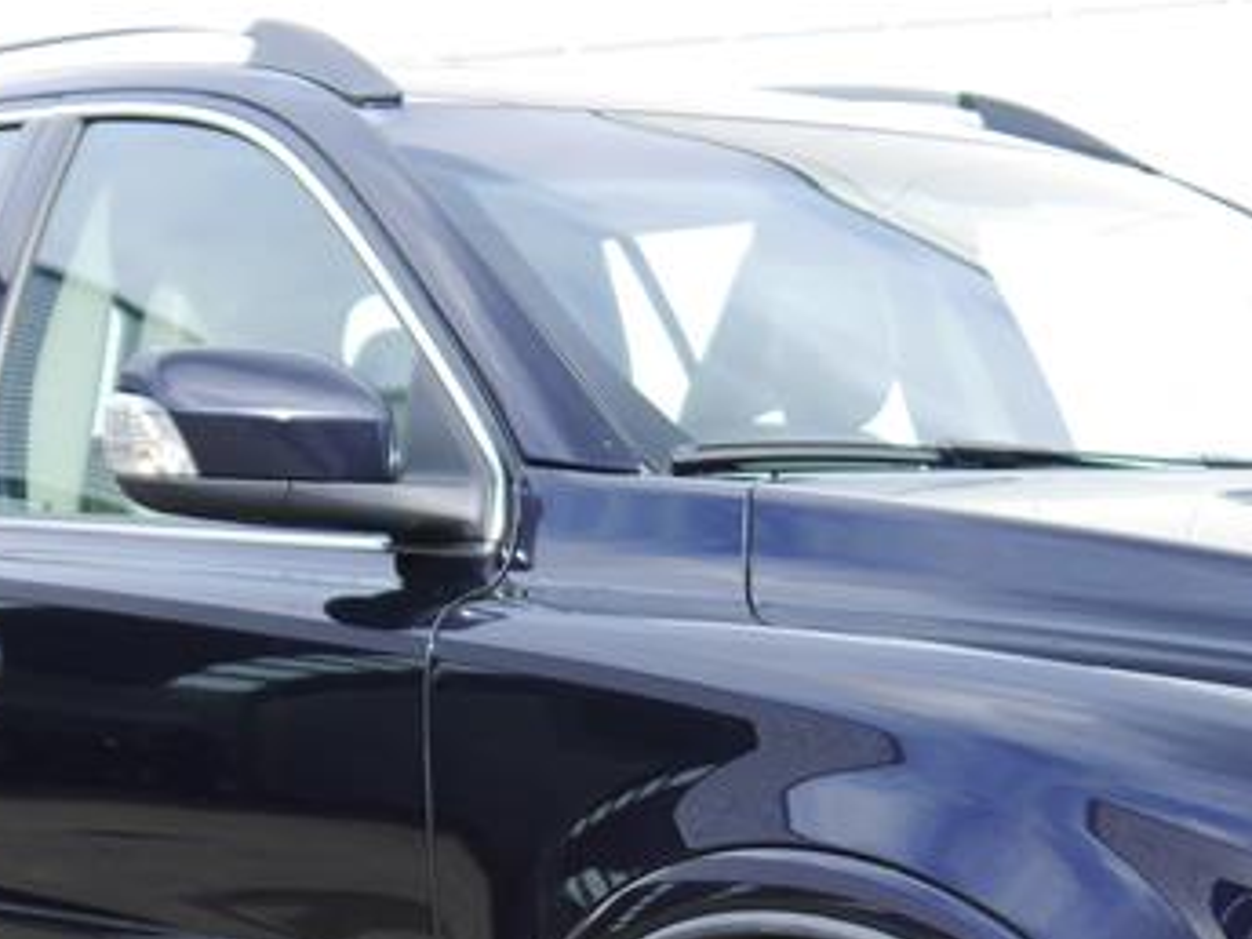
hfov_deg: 17.3
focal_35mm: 113
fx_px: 4087
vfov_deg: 12.9
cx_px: 990
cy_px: 964
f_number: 4.2
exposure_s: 1/400
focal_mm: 19
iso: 160
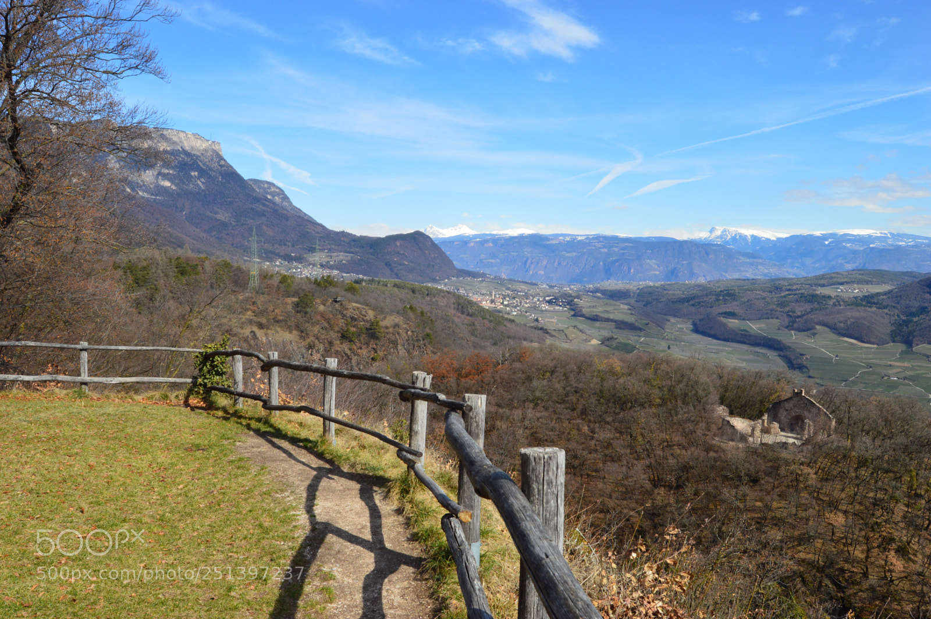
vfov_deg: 47.9
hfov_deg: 67.4
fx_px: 698
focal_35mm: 27
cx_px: 466
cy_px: 310
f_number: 11
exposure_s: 1/400
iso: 400
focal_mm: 18
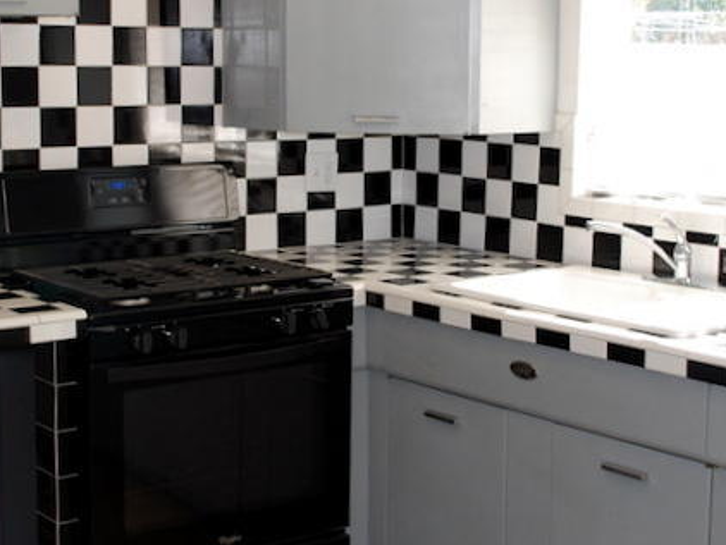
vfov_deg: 23.3
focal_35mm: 63
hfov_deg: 30.7
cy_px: 230
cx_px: 372
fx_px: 1322
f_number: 3.5
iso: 200
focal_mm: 18
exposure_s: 1/100
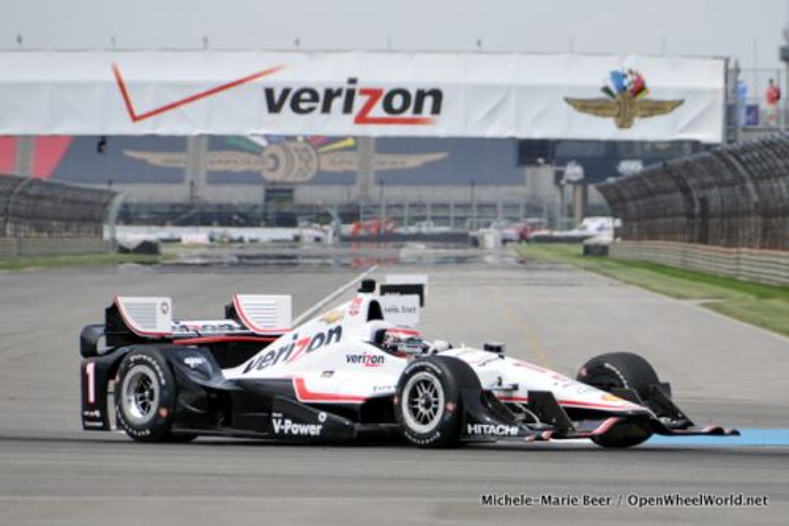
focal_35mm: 300
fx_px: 6572
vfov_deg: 4.6
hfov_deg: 6.9
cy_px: 263
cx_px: 394
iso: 400
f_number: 5.6
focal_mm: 200
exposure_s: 1/1600
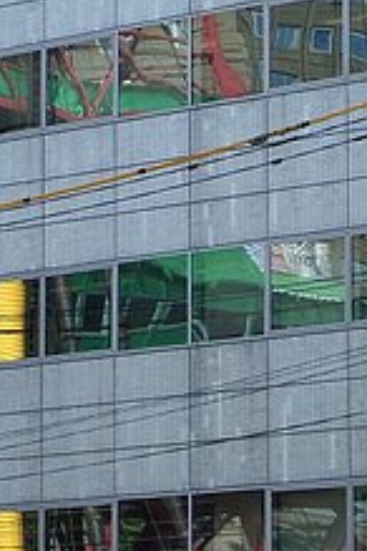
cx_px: 204
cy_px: -58
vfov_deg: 7.9
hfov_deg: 5.3
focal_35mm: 260
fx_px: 3976
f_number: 4.8
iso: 80
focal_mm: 17.4
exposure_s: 1/125
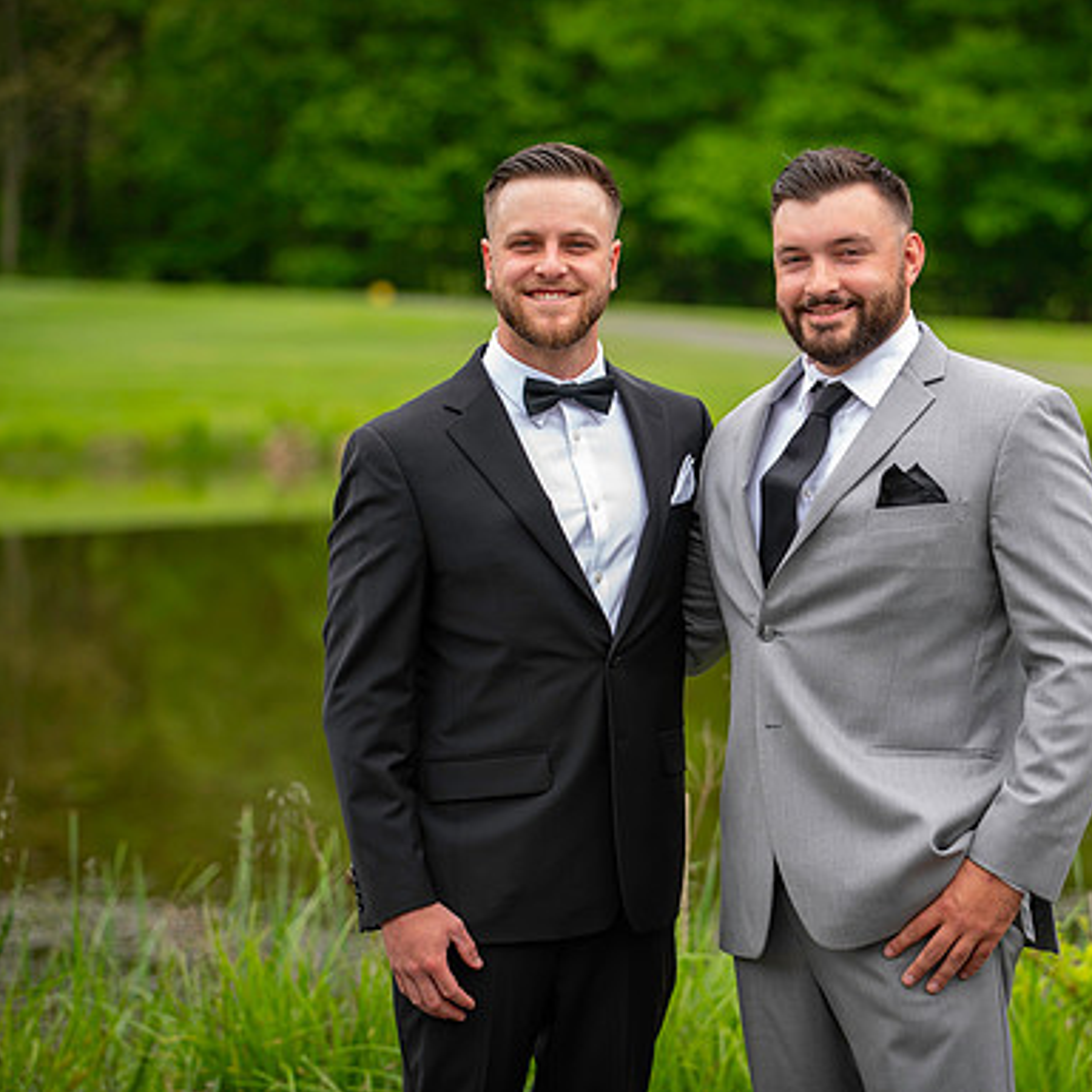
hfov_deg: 13.3
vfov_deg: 13.3
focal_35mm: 131
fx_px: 4675
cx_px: 725
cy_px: 546
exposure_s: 1/250
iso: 64
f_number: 2.8
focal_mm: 102
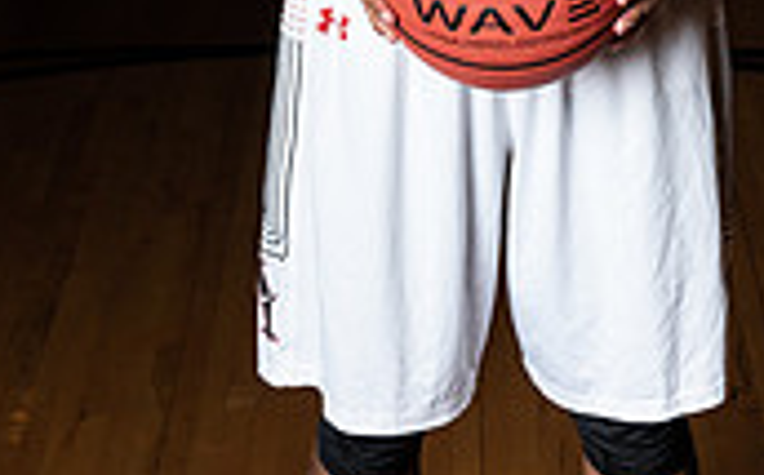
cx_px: 533
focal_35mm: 155
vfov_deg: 8.1
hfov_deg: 13.5
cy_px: -462
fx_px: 3223
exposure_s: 1/200
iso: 320
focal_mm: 58
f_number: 14
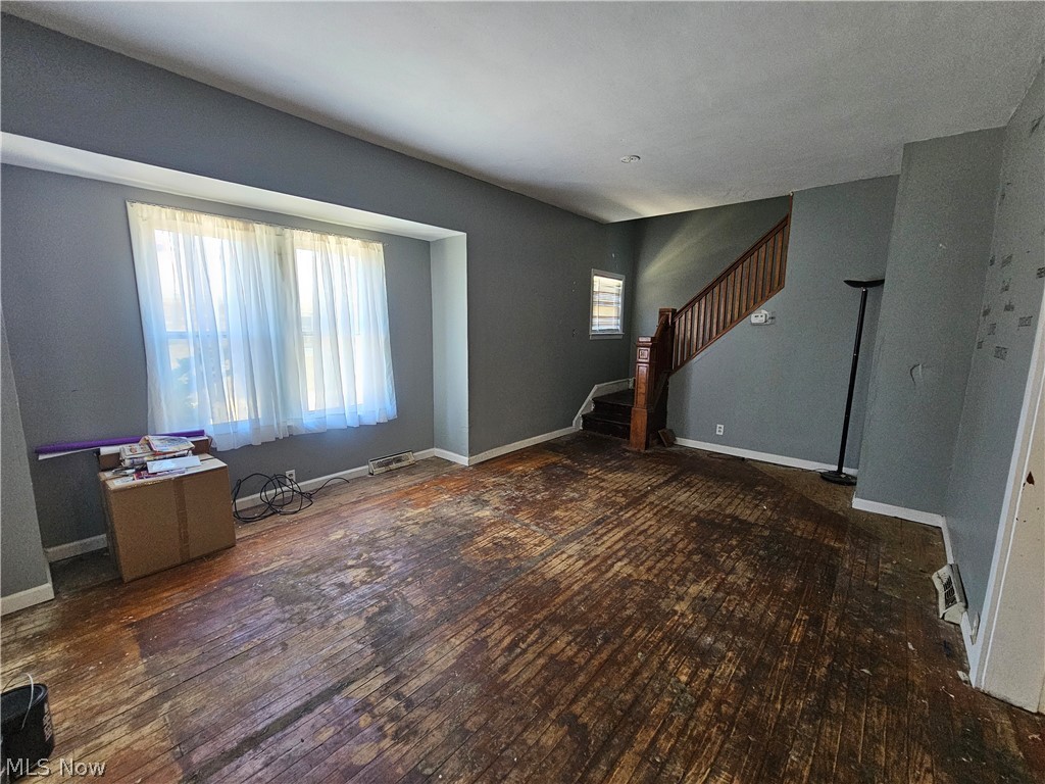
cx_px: 522
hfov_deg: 106.2
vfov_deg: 89.9
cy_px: 392
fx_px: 392
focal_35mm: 13
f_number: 2.2
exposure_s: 1/60
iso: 400
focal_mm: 2.2
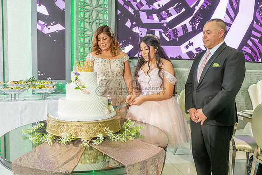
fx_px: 226
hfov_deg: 60.3
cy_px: 88
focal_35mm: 31
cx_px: 131
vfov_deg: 42.3
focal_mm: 31
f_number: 5.6
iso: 1000
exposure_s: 1/160
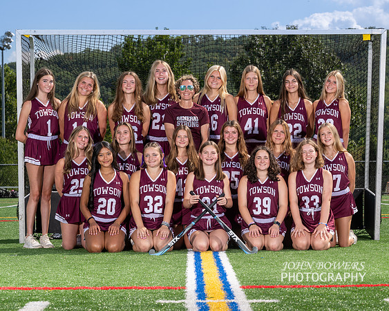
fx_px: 1370
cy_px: 160
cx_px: 235
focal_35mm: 119
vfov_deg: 13.0
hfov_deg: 16.1
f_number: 8
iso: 50
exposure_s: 1/200
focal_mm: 85
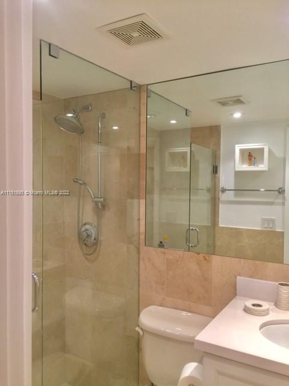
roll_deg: -0.4
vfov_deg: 61.7
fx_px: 323
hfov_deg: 48.2
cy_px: 193
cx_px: 144
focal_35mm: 29
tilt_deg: -0.8
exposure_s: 1/15
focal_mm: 4.15
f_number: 2.2
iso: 32
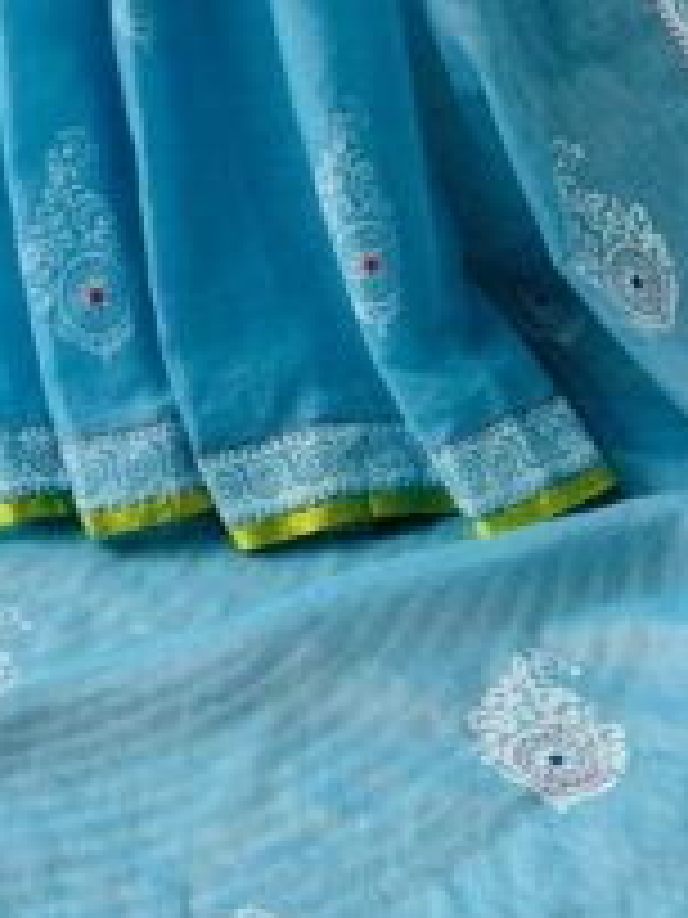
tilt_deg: -24.3
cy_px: 108
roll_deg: +0.0
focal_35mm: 94
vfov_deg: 20.5
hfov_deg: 15.1
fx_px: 2491
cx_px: -184
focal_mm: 6.76
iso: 80
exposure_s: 1/428
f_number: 1.78
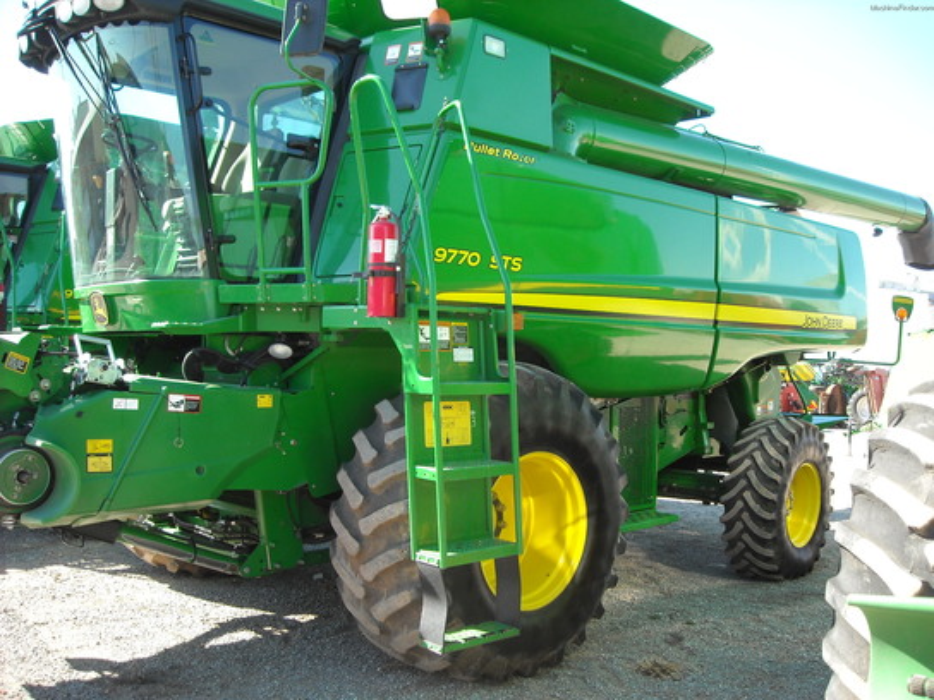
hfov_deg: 52.6
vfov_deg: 40.7
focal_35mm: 35
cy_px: 350
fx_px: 944
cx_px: 467
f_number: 2.8
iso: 104
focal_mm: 5.7
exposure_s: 1/250
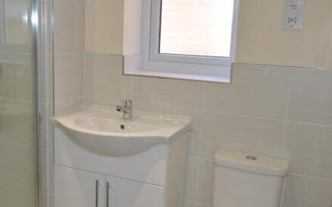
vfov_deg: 31.2
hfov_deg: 48.1
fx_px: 371
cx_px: 146
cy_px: 112
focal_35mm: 41
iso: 400
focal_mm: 18
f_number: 4
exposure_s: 1/100
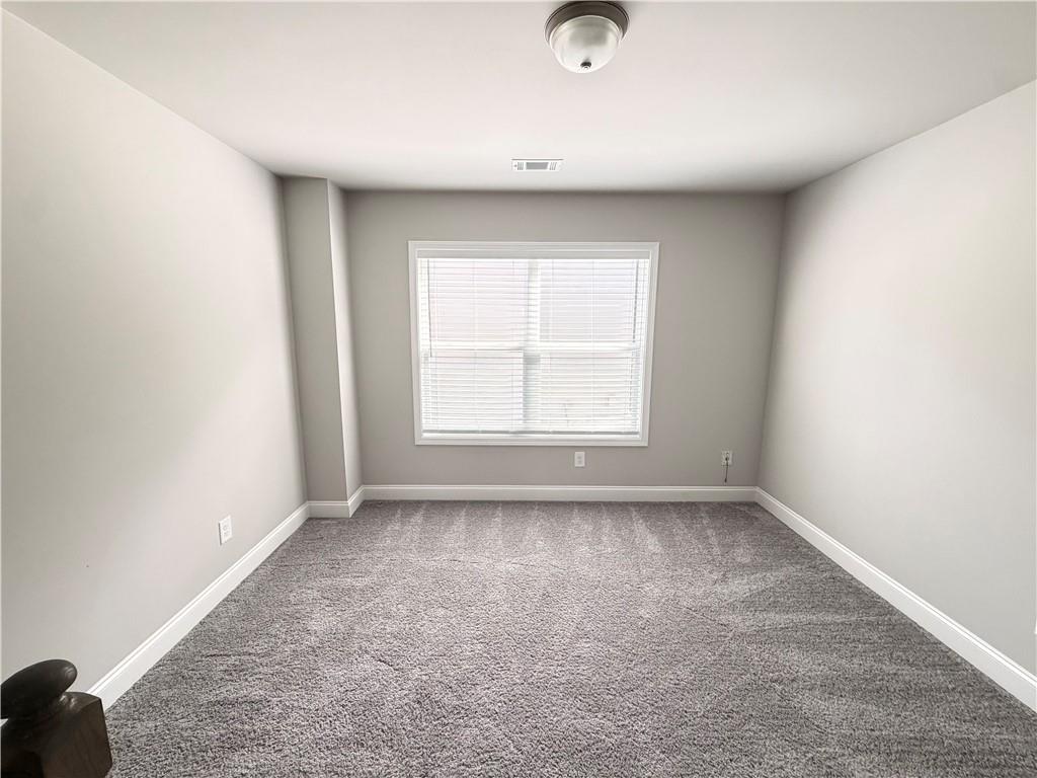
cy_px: 389
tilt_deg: -9.4
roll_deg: -0.2
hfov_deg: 102.1
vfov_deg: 85.7
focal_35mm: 14
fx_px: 419
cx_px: 518
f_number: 2.2
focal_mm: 2.22
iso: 320
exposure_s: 1/102
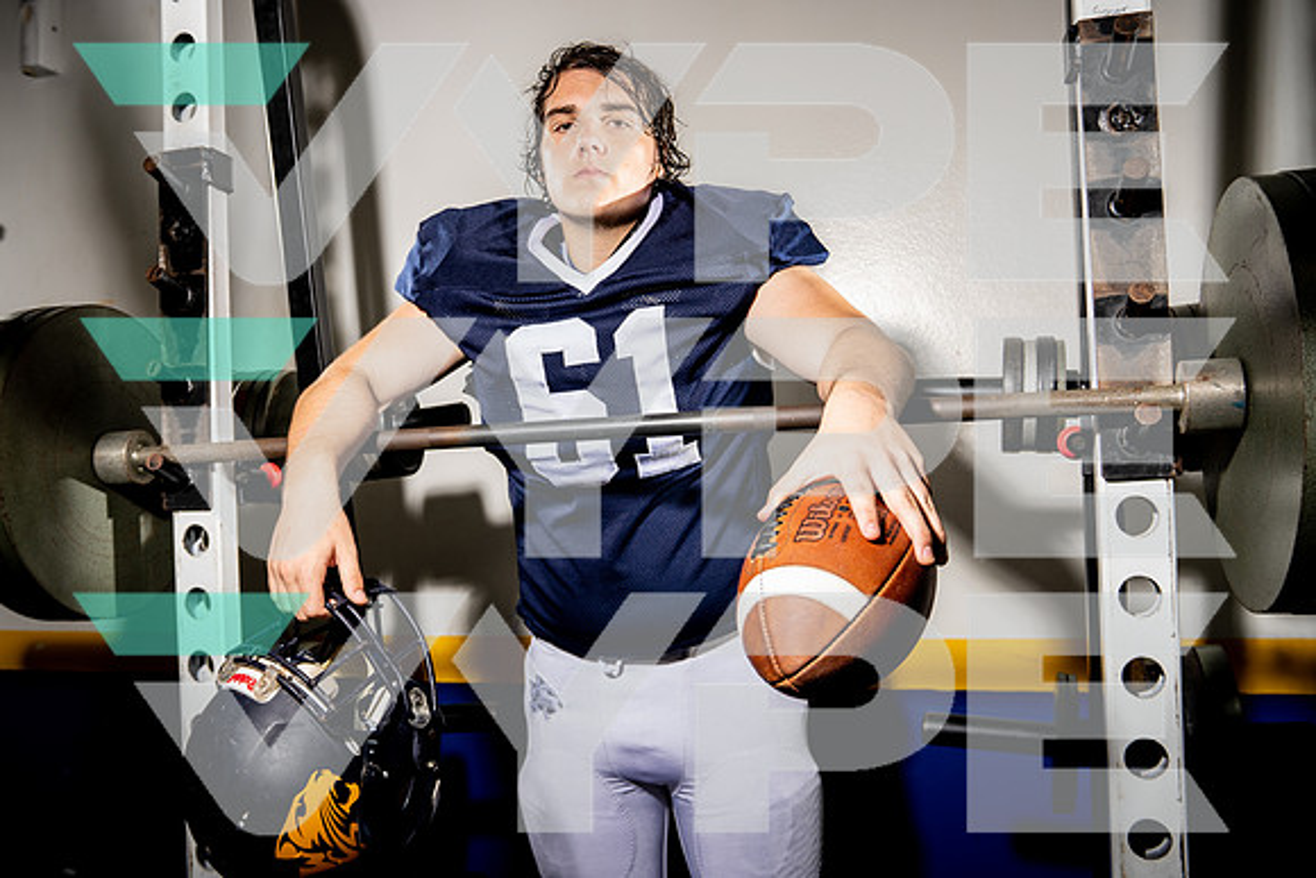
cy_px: 447
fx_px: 1252
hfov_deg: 55.2
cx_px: 546
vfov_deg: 38.7
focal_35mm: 34
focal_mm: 29
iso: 200
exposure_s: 1/250
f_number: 4.5
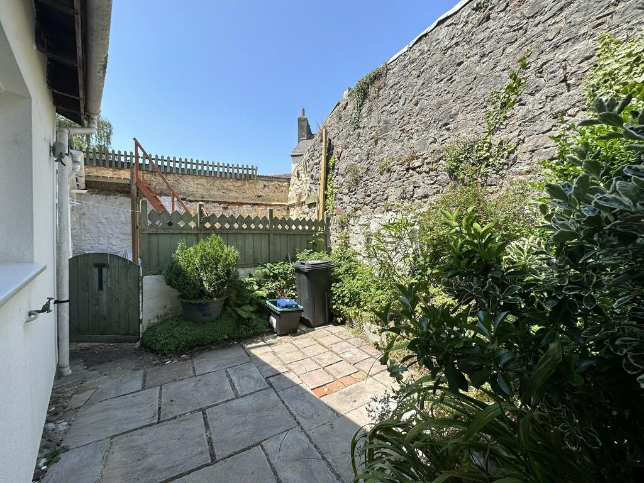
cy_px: 242
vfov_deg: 85.7
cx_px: 322
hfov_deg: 102.1
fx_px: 260
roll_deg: -0.7
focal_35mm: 14
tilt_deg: -2.4
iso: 40
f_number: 2.2
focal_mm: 2.22
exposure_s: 1/1043
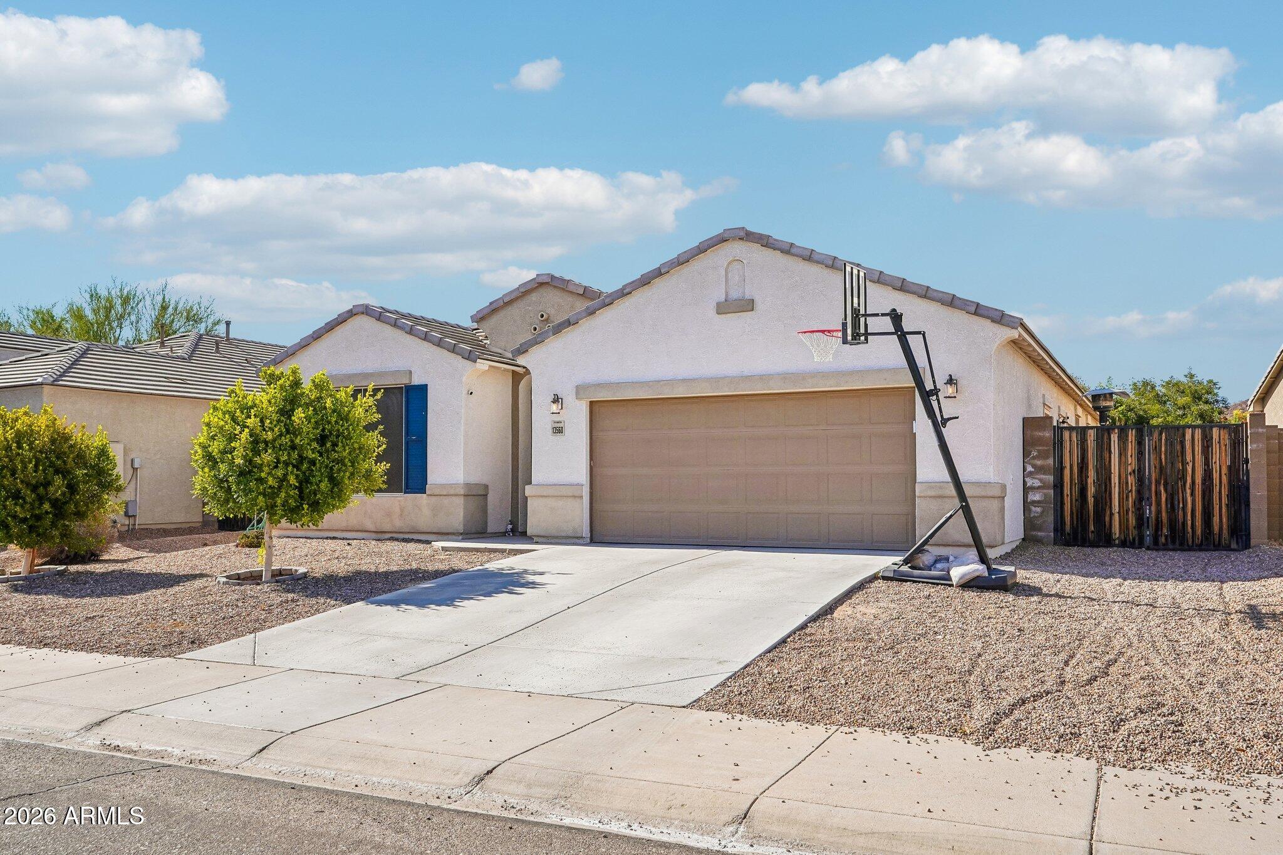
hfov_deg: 63.7
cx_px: 642
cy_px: 428
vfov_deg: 45.0
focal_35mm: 29
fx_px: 1033
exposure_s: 1/2000
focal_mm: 29
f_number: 7.1
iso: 400
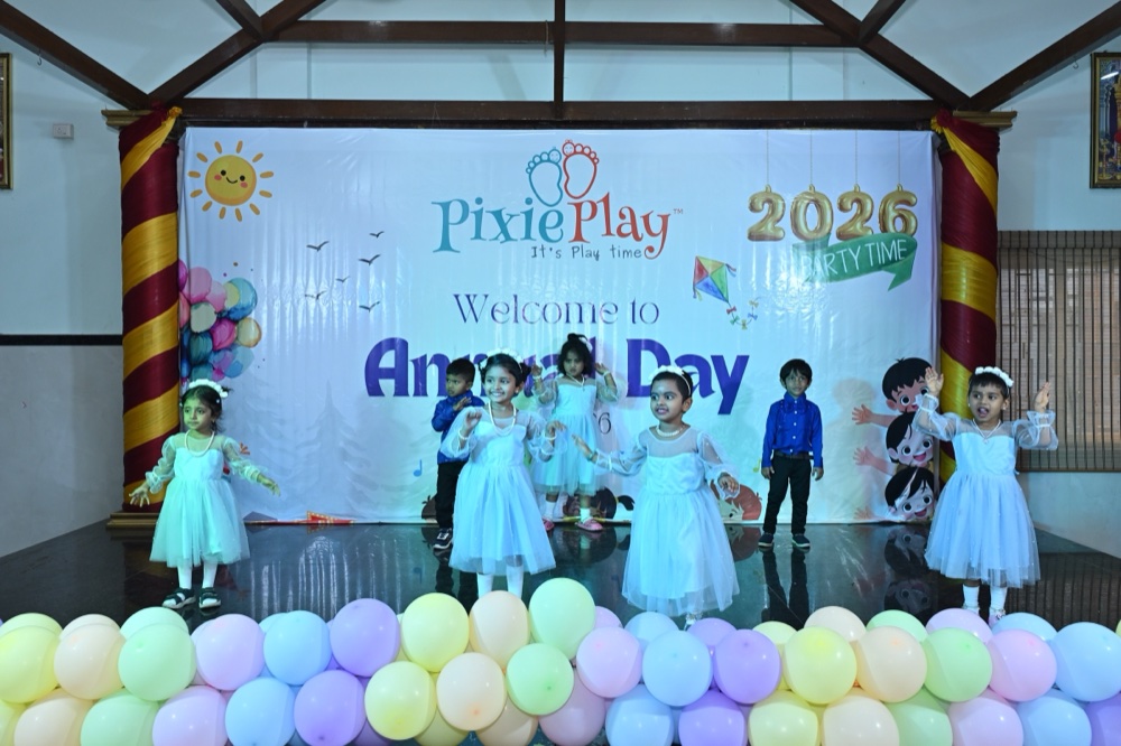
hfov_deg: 61.1
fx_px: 949
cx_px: 560
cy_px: 373
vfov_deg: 42.9
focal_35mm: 30
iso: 800
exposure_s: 1/160
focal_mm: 30.5
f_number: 7.1
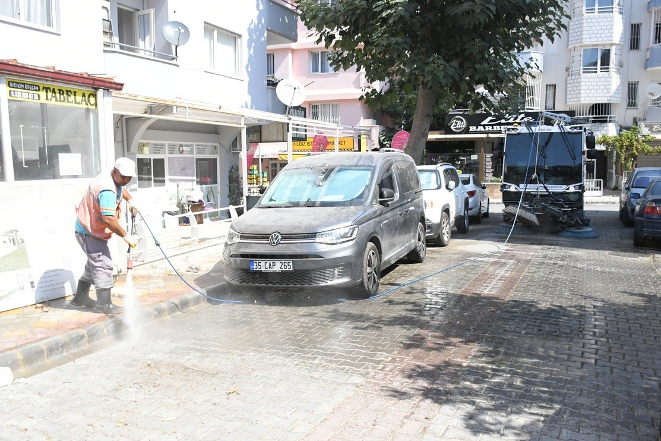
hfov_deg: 57.2
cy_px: 220
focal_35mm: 33
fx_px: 606
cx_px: 330
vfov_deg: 40.0
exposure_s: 1/6400
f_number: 4.5
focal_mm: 22
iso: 2000
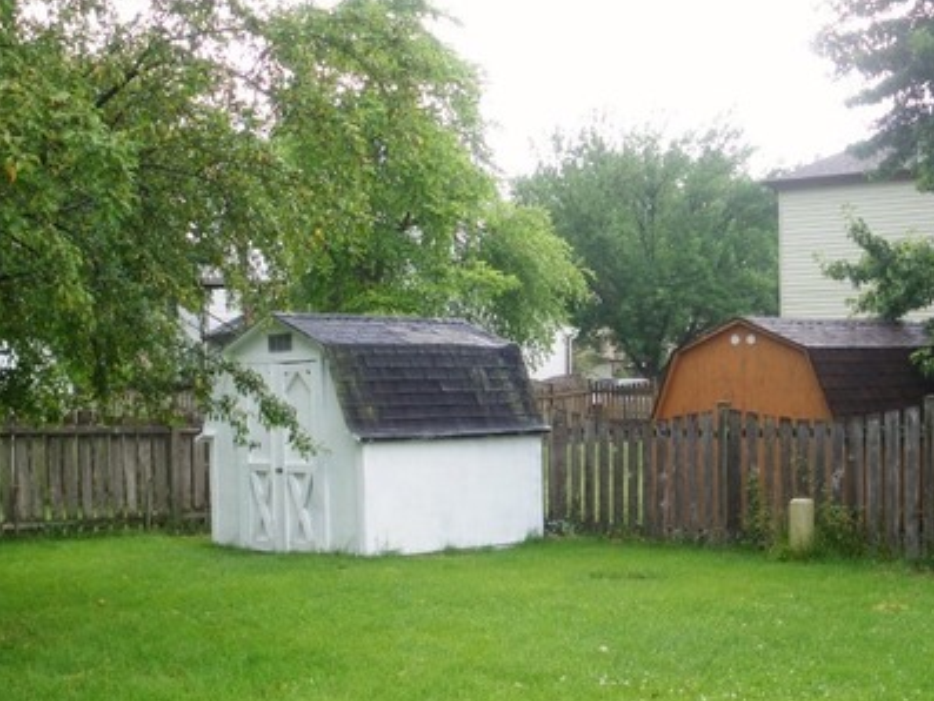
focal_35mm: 58
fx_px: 1565
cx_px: 562
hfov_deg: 33.1
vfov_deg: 25.2
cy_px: 447
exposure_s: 1/100
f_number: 3.5
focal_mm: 6.3
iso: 64
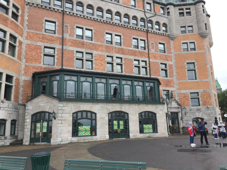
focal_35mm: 29
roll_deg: +1.6
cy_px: 85
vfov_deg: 48.2
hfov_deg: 61.7
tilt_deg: +12.6
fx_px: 190
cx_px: 114
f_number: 2.2
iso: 32
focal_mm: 4.15
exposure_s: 1/416
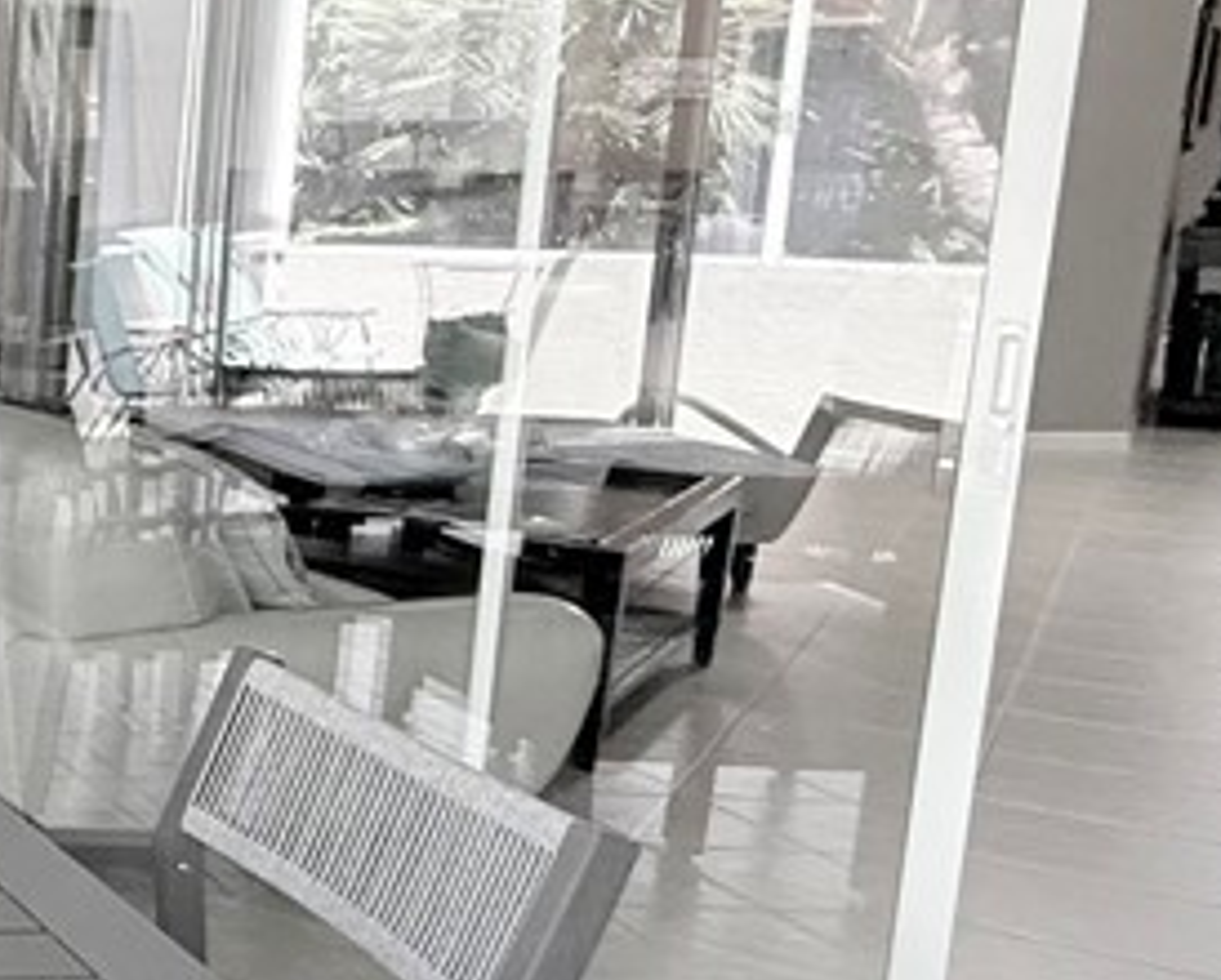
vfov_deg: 29.7
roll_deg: +0.0
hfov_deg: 24.4
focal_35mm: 51
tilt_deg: -8.3
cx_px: -780
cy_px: 414
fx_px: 1846
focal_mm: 2.22
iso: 320
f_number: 2.2
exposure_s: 1/99
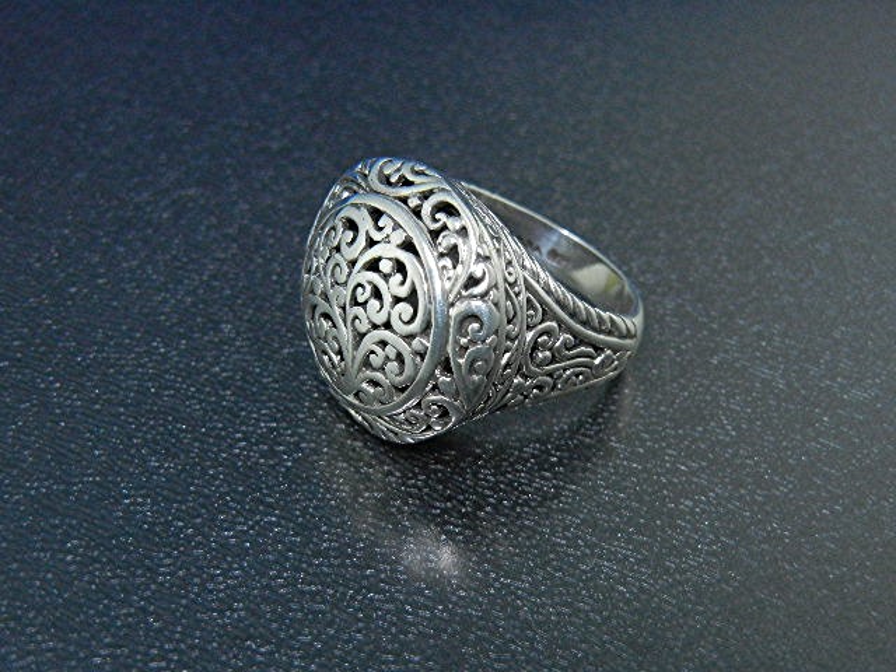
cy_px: 336
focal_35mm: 59
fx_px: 1527
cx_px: 448
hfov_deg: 32.7
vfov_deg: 24.8
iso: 650
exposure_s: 1/30
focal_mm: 10.6
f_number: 8
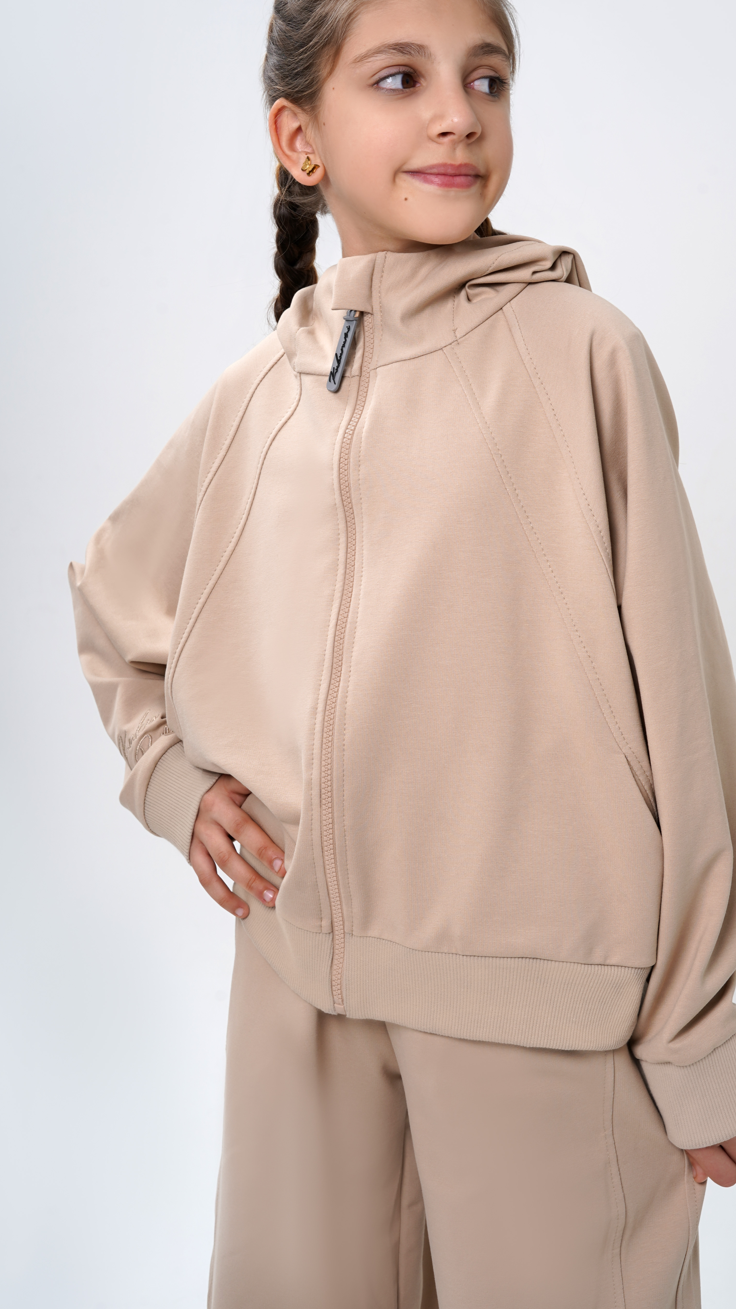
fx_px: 2012
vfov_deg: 36.0
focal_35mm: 58
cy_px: 599
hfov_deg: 20.7
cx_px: 424
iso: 100
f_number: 10
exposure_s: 1/160
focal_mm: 50
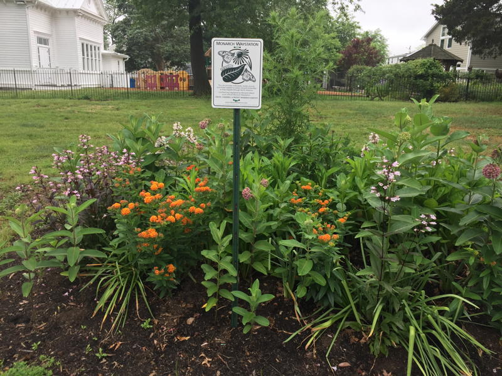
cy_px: 188
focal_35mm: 29
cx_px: 251
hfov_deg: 61.7
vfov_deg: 48.2
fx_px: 421
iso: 32
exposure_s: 1/120
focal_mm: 4.15
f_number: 2.2
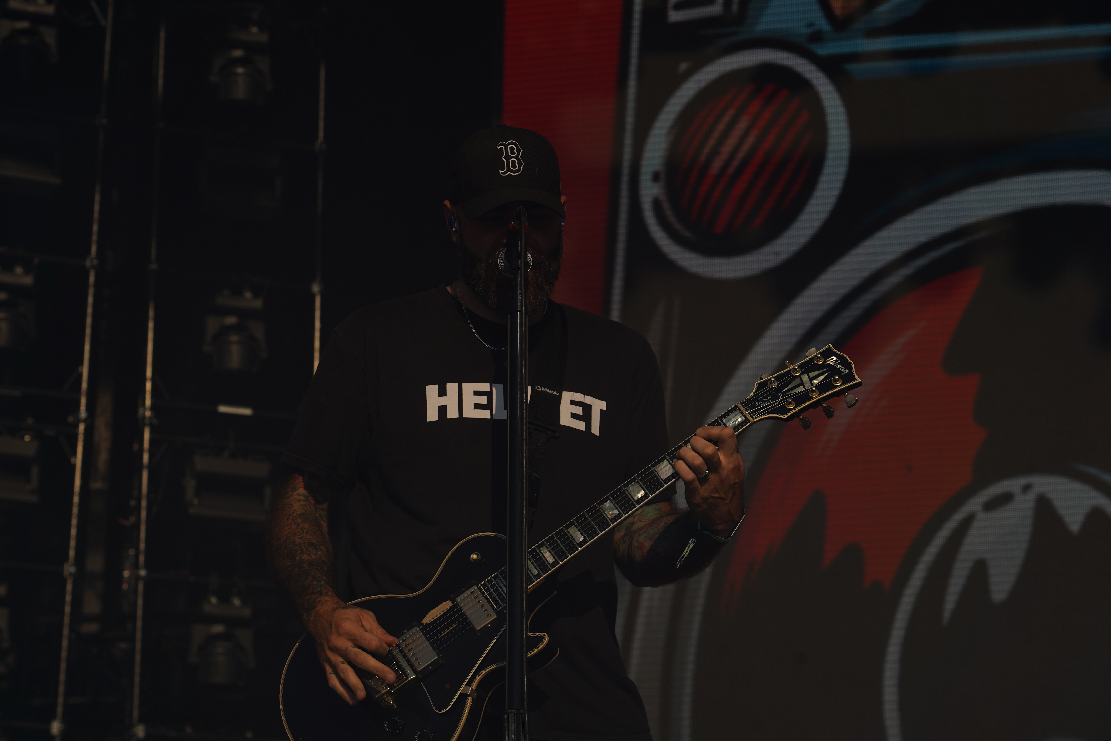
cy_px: 370
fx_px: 3240
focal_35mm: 105
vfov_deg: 13.0
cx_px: 556
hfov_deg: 19.5
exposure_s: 1/1000
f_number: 8
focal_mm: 105
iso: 100
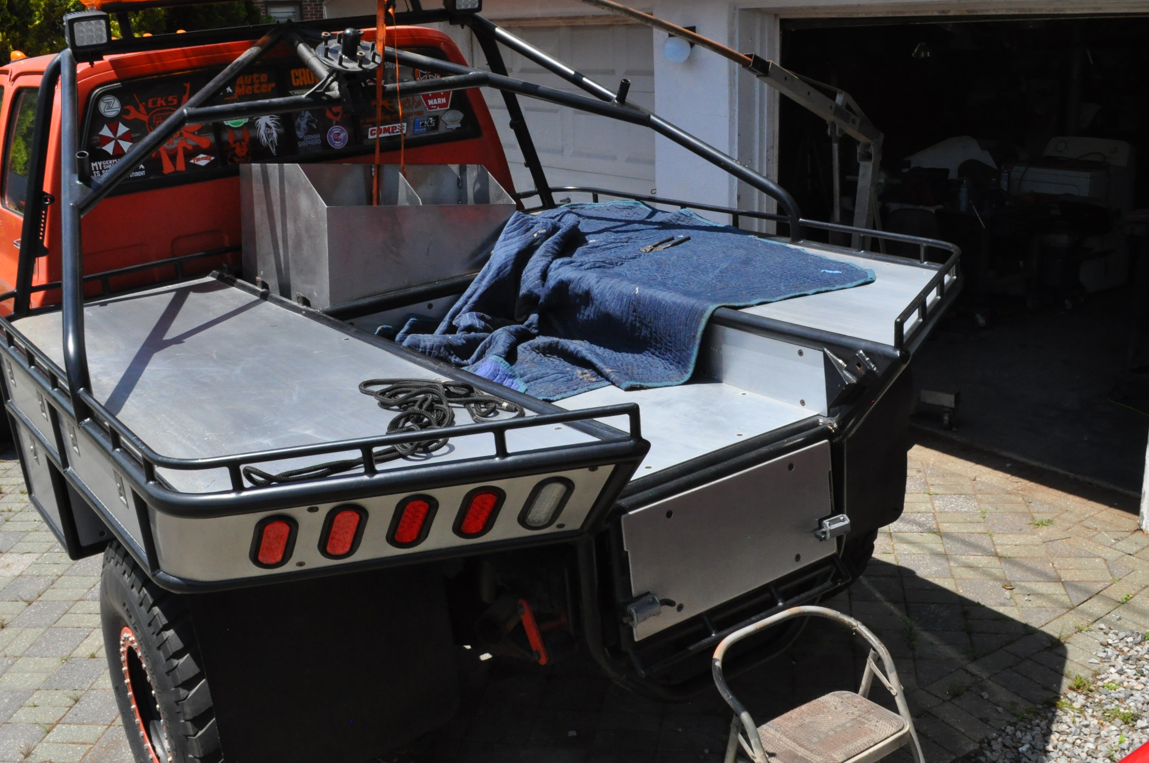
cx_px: 597
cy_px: 349
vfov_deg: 36.8
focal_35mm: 36
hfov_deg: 53.2
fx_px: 1148
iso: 1000
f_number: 13
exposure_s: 1/640
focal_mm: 18
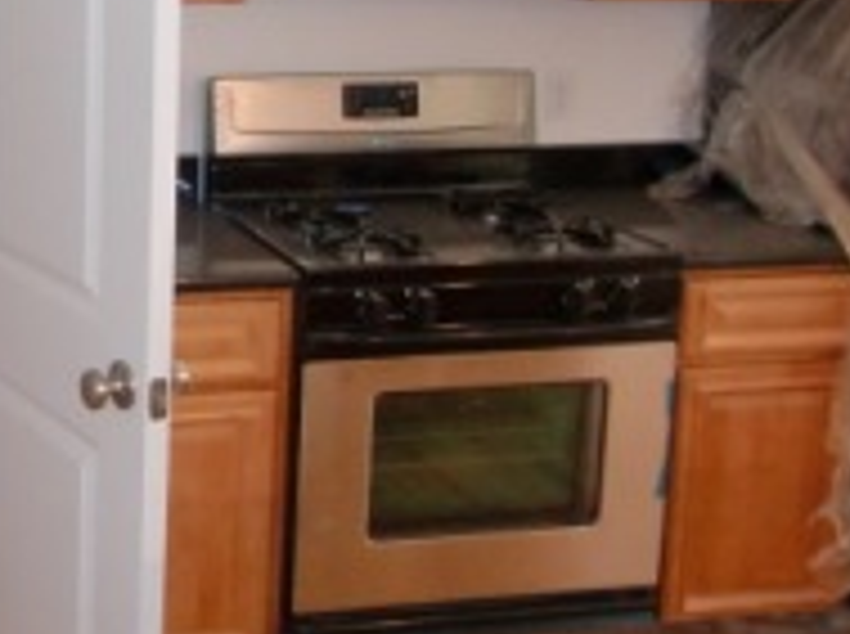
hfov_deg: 30.8
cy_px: 108
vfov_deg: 25.1
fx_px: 1397
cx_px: -45
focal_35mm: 57
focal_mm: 4.3
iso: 400
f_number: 3.2
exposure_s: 1/60
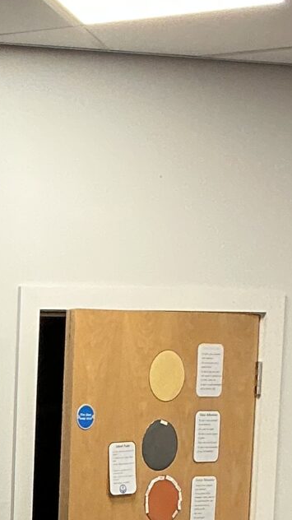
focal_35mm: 128
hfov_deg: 8.9
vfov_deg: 15.5
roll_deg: +0.8
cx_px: -315
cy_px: 783
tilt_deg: -9.9
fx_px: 1764
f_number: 1.8
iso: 100
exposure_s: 1/60
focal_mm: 3
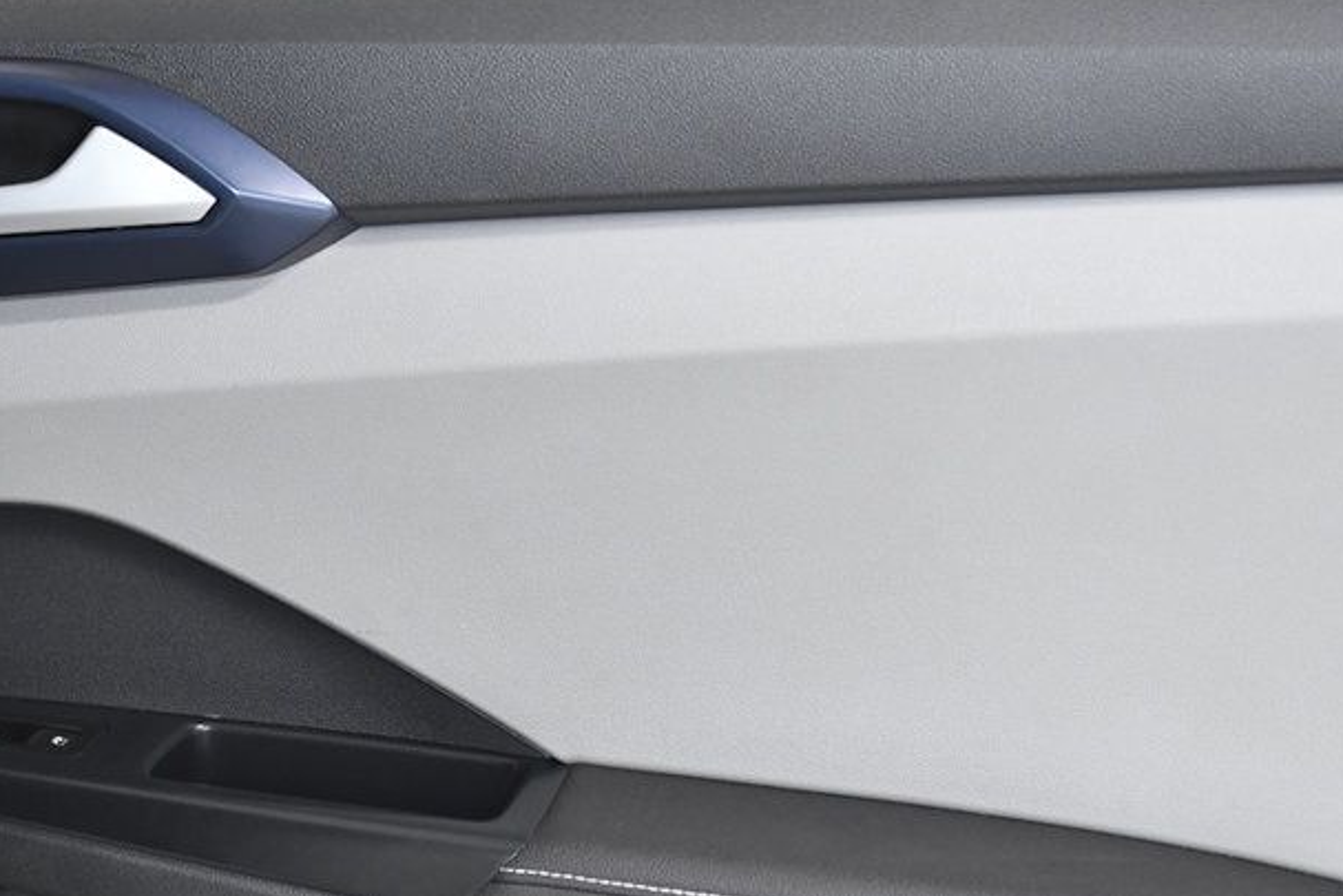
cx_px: 684
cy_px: 694
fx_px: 4216
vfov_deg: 12.1
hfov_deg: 18.1
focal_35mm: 113
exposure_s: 1/160
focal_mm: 45
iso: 2000
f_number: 5.6
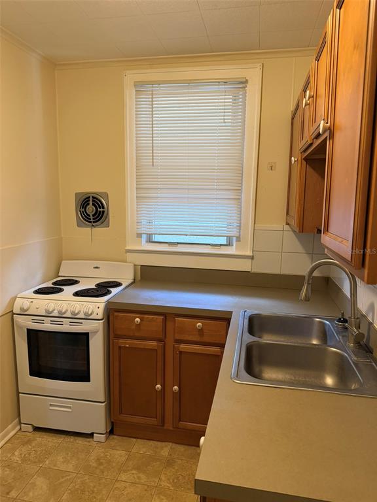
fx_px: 349
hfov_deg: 56.8
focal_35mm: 24
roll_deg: -1.5
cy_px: 251
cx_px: 188
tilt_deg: -8.8
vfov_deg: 71.6
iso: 320
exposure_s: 1/60
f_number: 1.78
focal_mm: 6.76
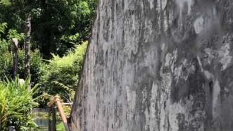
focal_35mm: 79
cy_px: 175
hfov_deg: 25.7
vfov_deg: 14.6
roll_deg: -0.9
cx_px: 11
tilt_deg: +1.0
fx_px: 488
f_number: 1.8
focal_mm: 3.99
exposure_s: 1/1116
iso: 20
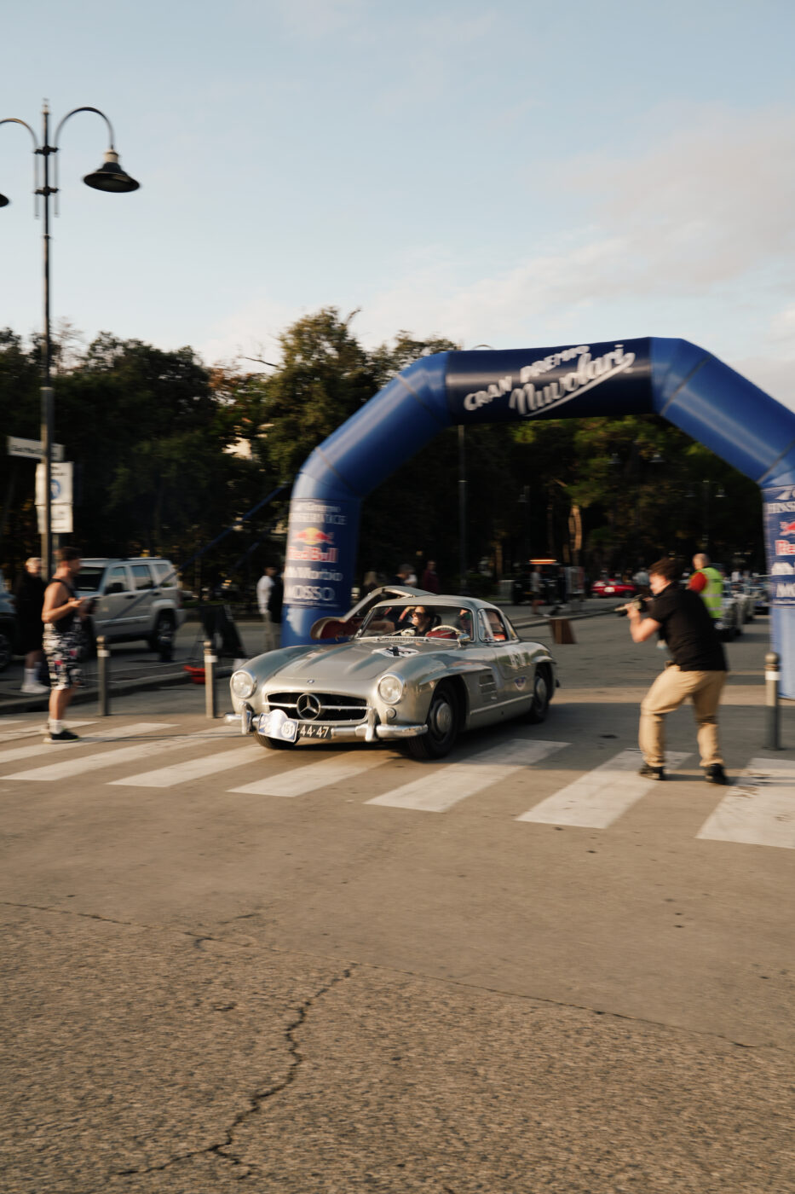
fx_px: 1027
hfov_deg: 42.3
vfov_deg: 60.3
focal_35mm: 31
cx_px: 398
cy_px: 597
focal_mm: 31
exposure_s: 1/50
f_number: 9
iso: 100
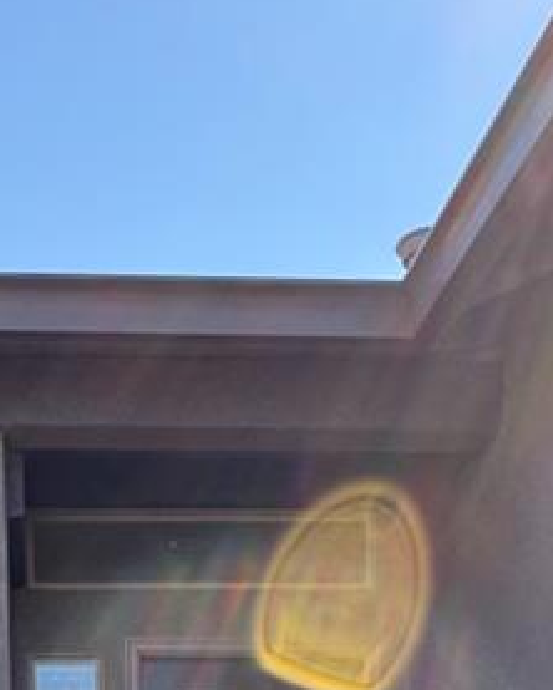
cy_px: 1213
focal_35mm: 74
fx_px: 1512
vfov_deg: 19.7
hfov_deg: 20.5
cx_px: 123
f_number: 2.2
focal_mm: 2.22
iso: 40
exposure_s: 1/233
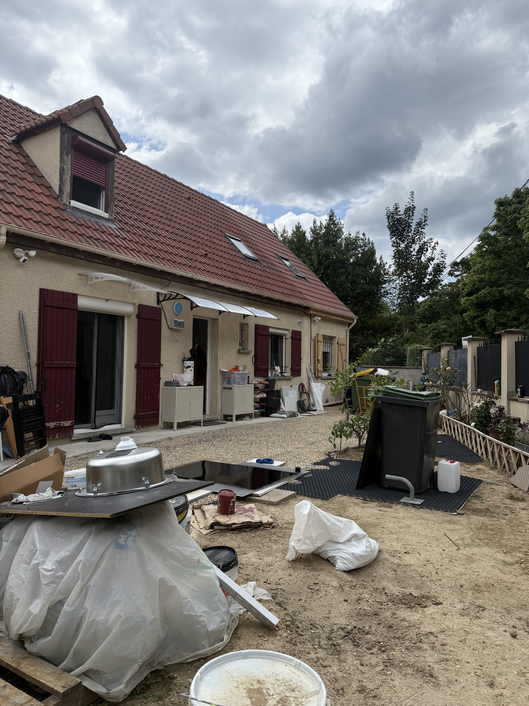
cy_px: 353
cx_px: 264
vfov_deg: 71.6
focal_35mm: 24
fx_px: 489
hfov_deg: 56.8
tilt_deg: +3.0
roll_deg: -0.3
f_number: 1.78
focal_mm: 6.76
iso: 80
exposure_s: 1/5714
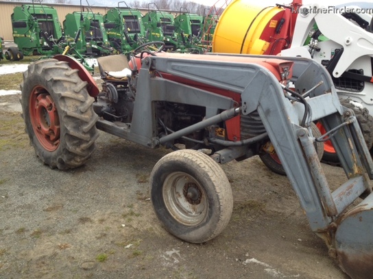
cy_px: 140
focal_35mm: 35
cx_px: 186
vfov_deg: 40.7
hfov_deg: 52.6
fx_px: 377
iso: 50
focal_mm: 4.28
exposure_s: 1/136
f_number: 2.4
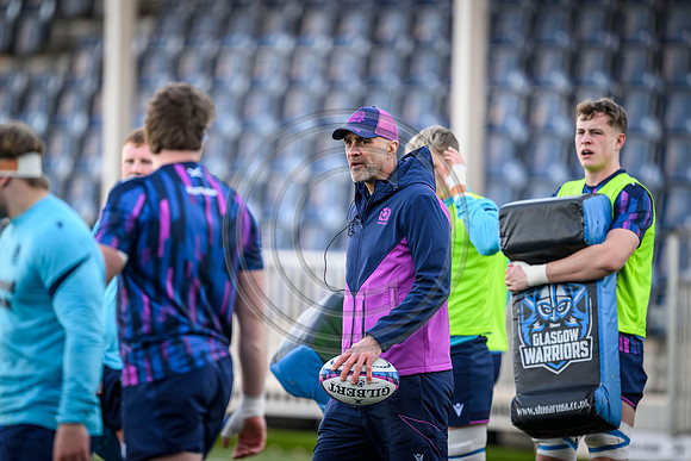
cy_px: 230
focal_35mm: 400
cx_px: 346
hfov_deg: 5.2
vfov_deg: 3.4
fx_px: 7679
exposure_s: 1/1250
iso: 1250
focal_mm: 400
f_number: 3.2
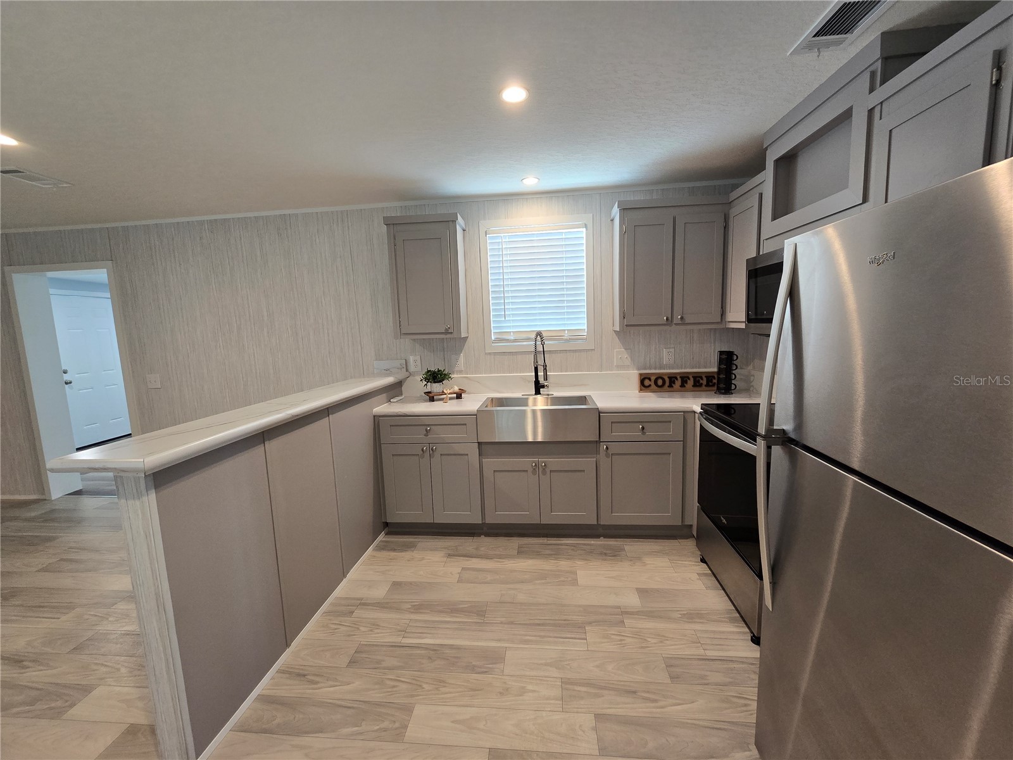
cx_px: 506
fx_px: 380
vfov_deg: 89.9
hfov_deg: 106.2
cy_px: 380
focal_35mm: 13
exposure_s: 1/60
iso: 160
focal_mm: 2.2
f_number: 2.2
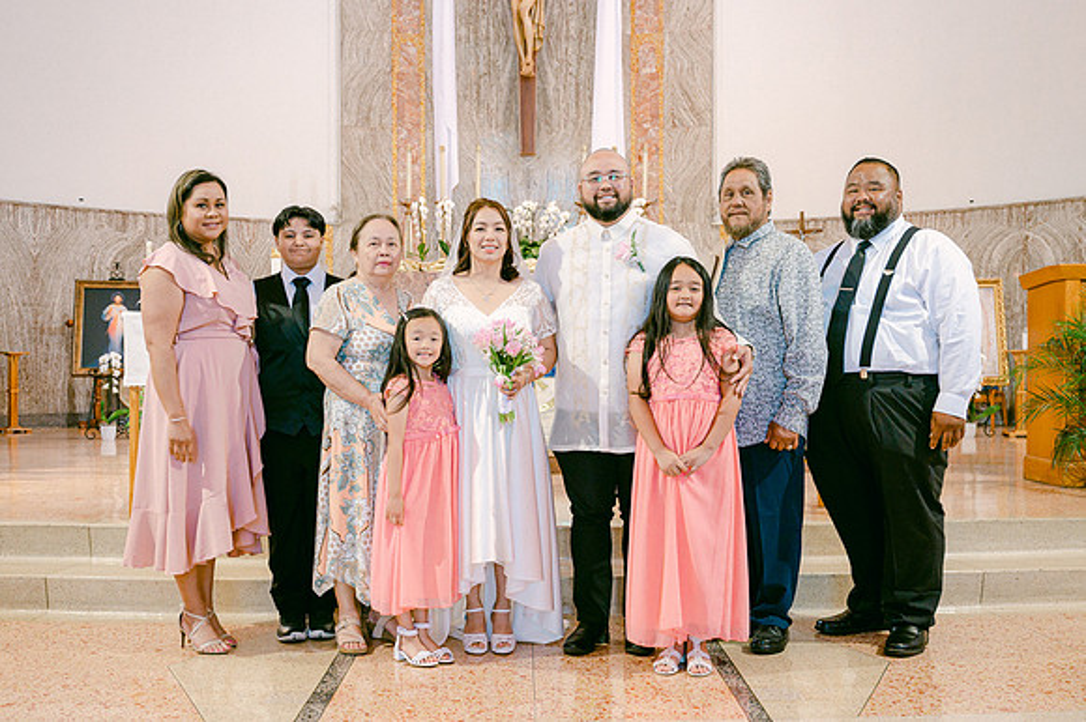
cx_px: 543
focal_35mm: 39
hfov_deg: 49.3
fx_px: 1183
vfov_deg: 34.0
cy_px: 391
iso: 1600
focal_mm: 35
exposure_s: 1/125
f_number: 4
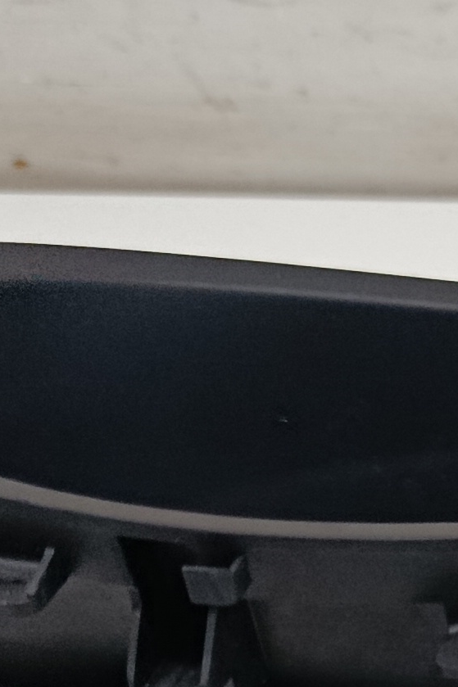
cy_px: 861
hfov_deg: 10.1
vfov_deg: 16.4
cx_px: 1072
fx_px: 2272
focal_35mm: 119
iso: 1133
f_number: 1.7
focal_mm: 5.24
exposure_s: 1/100
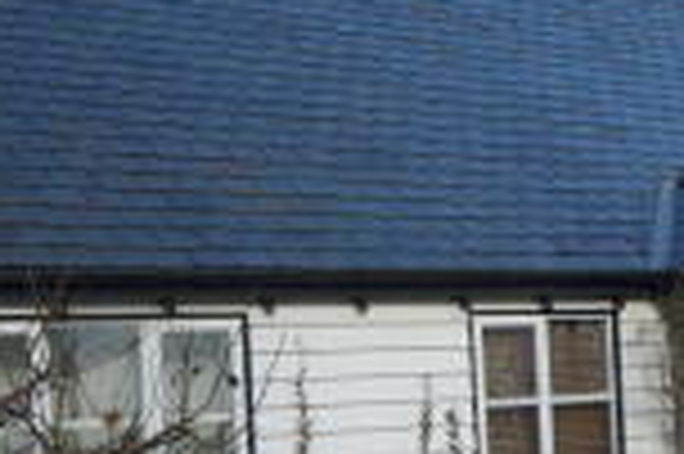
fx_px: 1784
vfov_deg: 14.4
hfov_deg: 21.0
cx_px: 688
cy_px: 362
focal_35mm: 94
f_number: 6.3
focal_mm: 20
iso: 200
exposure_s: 1/160
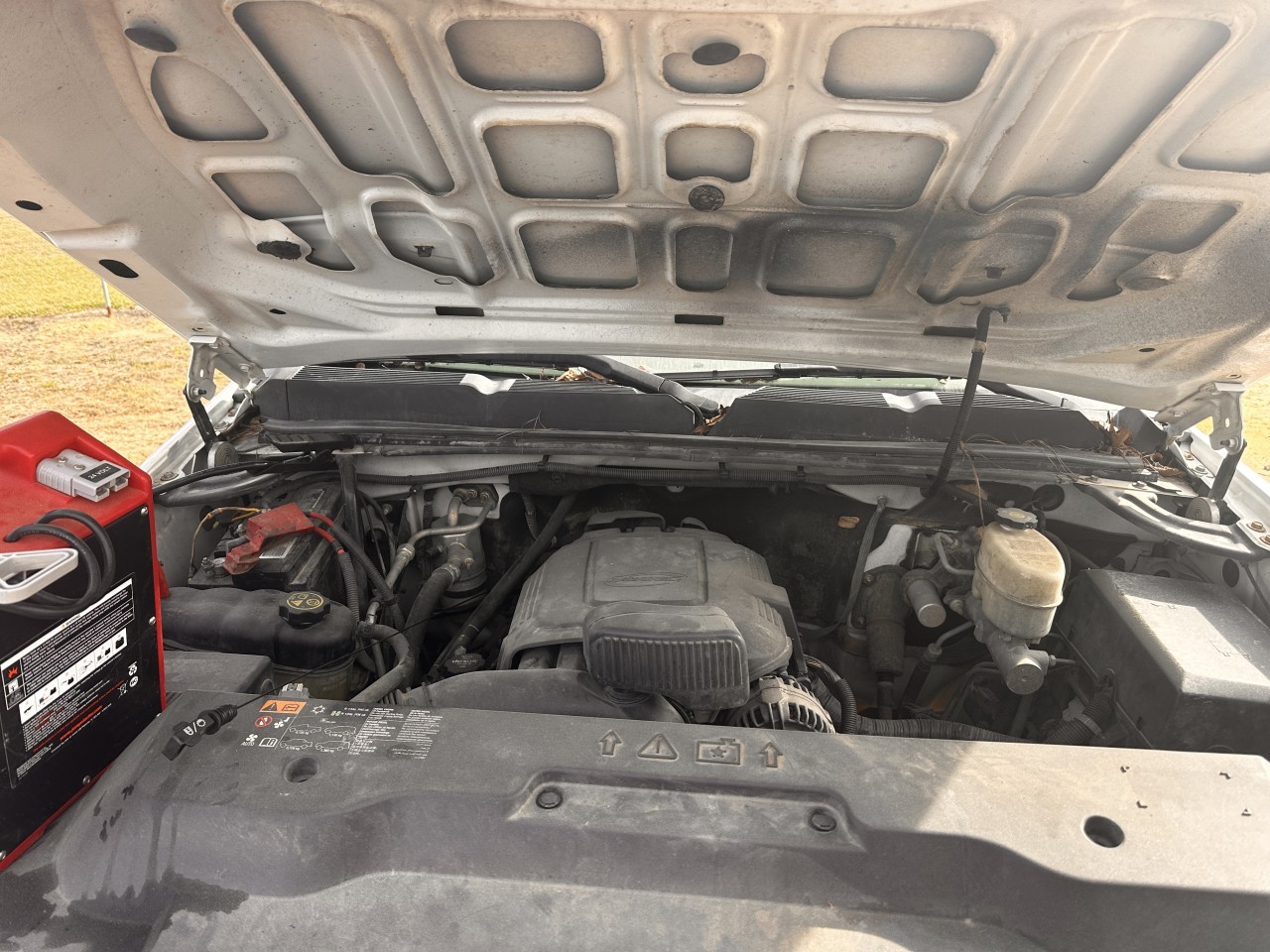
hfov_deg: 71.6
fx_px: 881
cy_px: 476
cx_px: 635
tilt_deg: -20.0
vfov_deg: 56.8
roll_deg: +0.4
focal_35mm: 24
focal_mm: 6.86
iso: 80
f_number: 1.78
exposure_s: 1/541
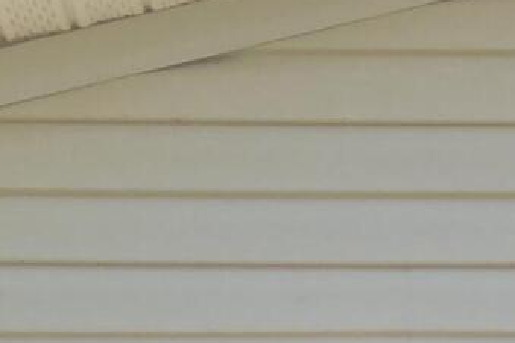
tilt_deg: +10.8
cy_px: 1364
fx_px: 2460
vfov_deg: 6.5
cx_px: 750
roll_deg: +1.3
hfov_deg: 11.5
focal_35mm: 172
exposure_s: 1/1215
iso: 20
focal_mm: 3.99
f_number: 1.8
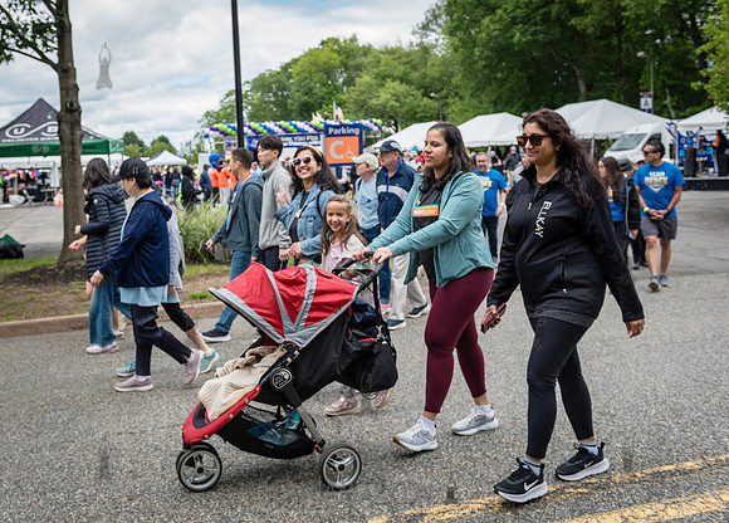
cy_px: 222
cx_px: 300
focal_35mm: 39
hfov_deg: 48.8
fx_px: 799
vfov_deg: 36.2
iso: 400
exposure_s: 1/1000
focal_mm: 31
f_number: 4
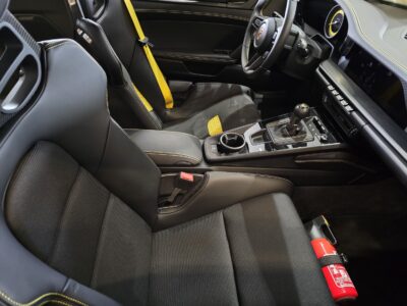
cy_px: 153
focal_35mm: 23
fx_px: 270
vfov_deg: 58.9
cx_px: 204
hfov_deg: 73.9
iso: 1600
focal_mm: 6.3
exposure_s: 1/30
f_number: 1.7
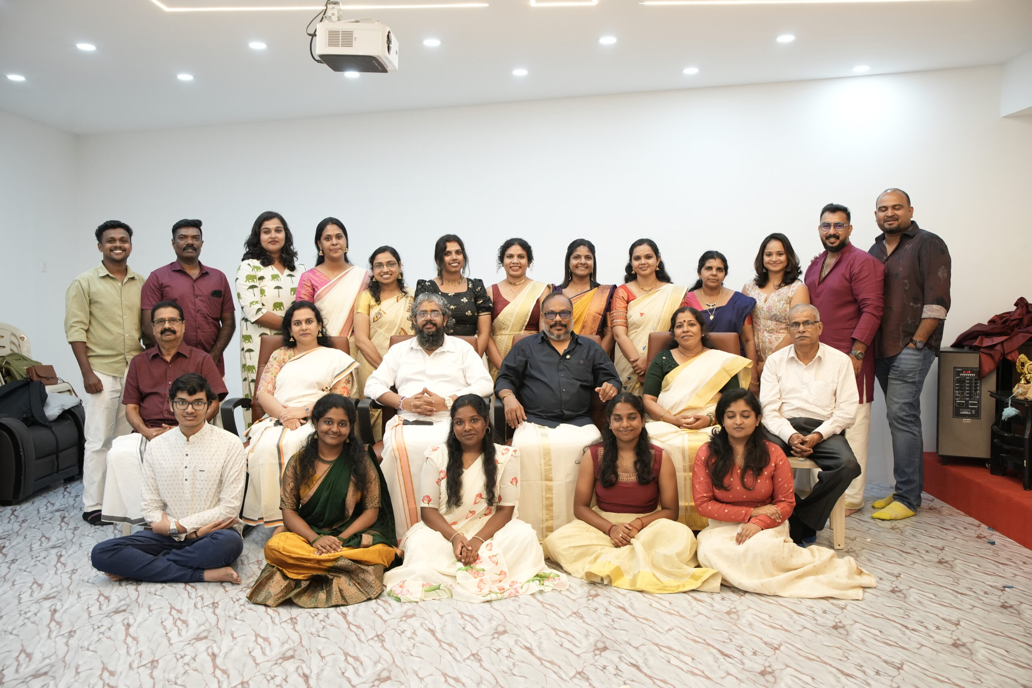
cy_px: 344
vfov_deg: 37.9
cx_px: 516
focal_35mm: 35
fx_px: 1003
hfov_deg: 54.4
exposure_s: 1/100
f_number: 4
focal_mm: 35
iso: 1600
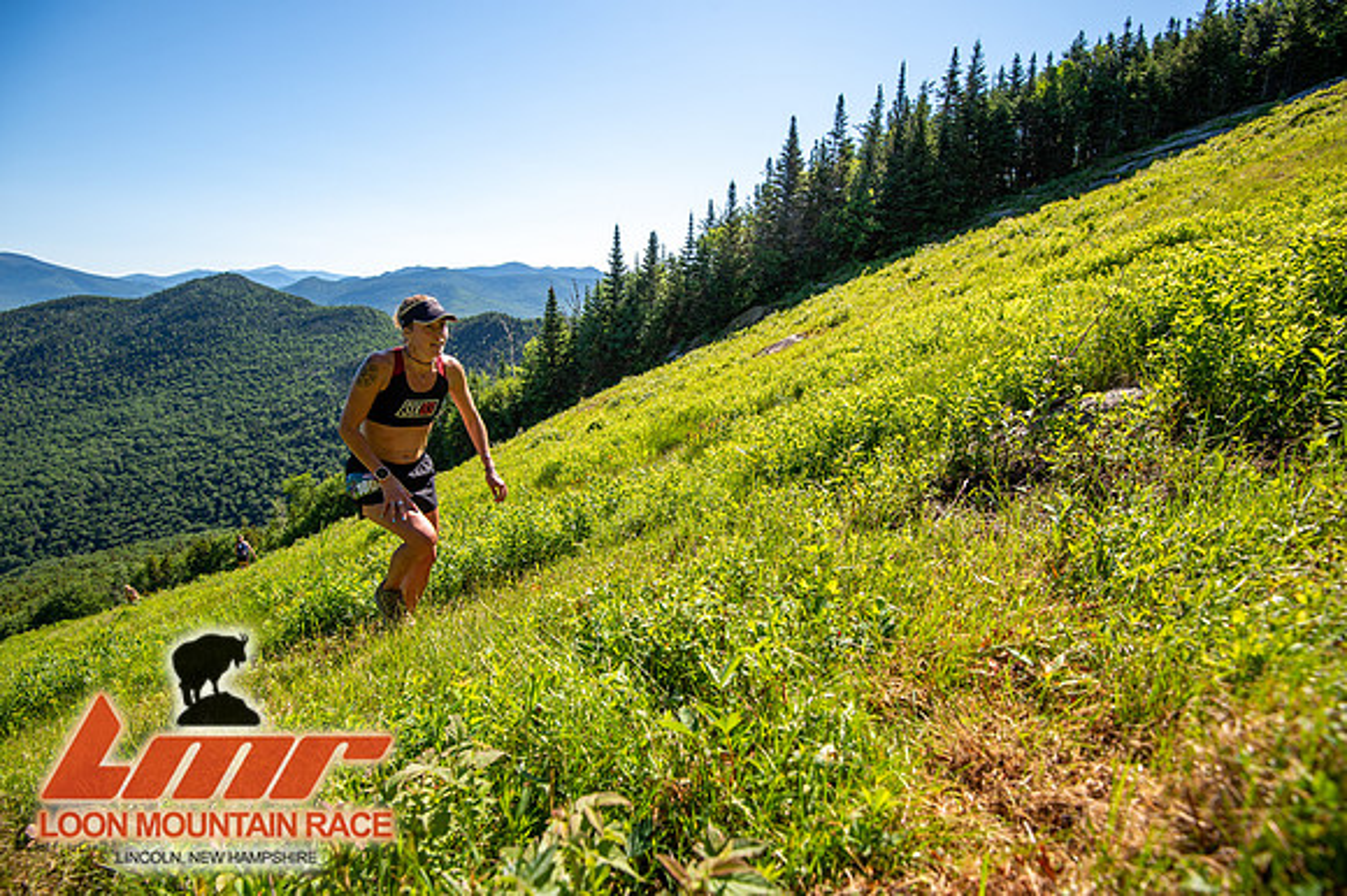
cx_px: 674
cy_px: 448
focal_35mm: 16
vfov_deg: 73.7
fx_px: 598
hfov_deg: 96.8
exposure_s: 1/400
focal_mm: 16
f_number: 5
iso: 100
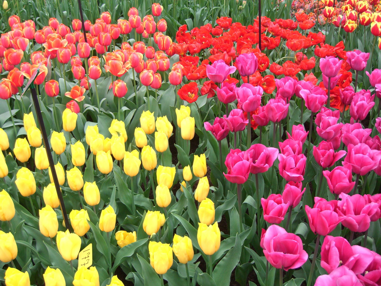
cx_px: 190
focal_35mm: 38
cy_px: 143
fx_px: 418
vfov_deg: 37.7
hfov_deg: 49.0
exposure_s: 1/125
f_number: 2.8
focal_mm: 7.9
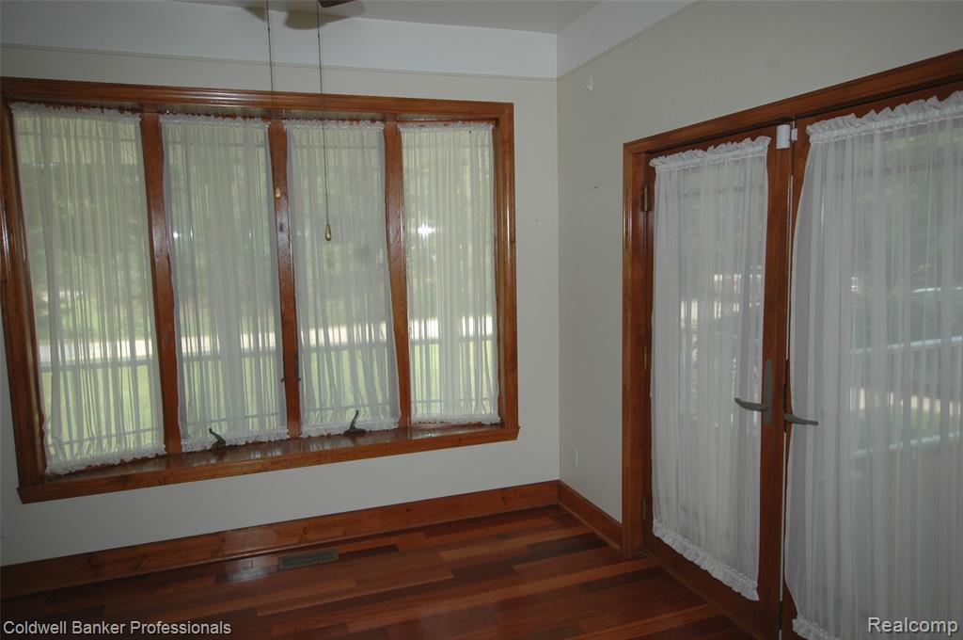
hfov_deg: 70.5
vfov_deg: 50.3
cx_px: 482
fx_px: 681
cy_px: 320
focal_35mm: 26
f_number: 5
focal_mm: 17
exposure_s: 1/100
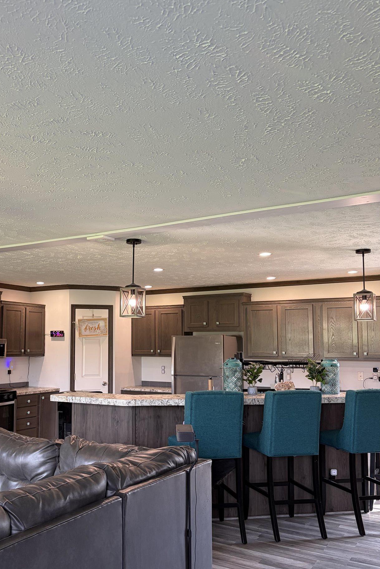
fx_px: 538
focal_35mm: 34
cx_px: 115
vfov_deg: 55.7
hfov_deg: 38.3
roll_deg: +0.2
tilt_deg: +4.2
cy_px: 312
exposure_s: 1/60
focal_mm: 5.96
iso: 80
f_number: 1.6
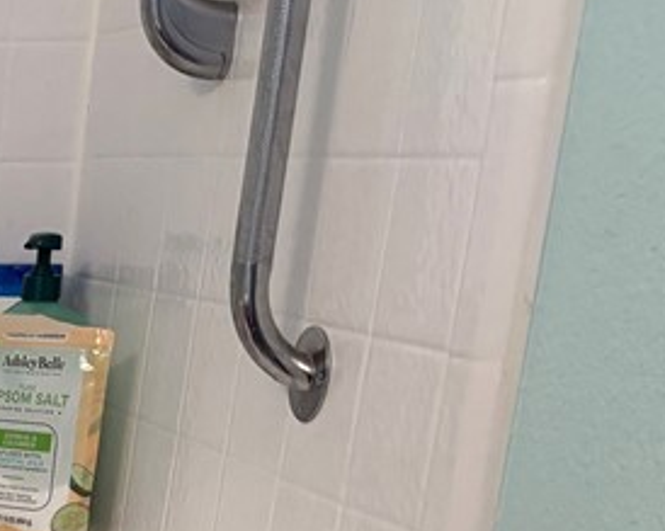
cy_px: 793
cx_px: -561
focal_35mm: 95
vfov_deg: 15.0
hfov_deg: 16.6
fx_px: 1869
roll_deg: +0.1
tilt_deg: -19.0
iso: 160
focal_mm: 5.96
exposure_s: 1/60
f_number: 1.6
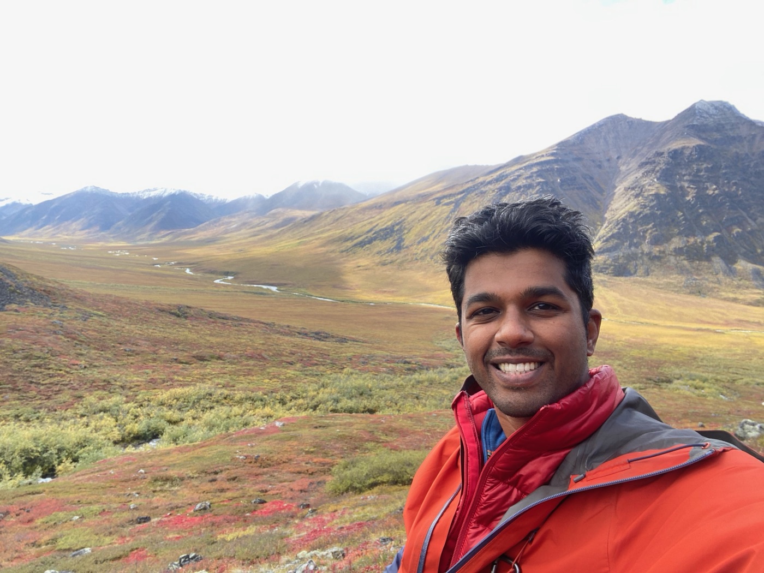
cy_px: 286
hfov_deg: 73.9
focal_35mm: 23
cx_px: 382
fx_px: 508
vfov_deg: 58.9
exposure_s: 1/122
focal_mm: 2.71
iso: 25
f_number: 2.2
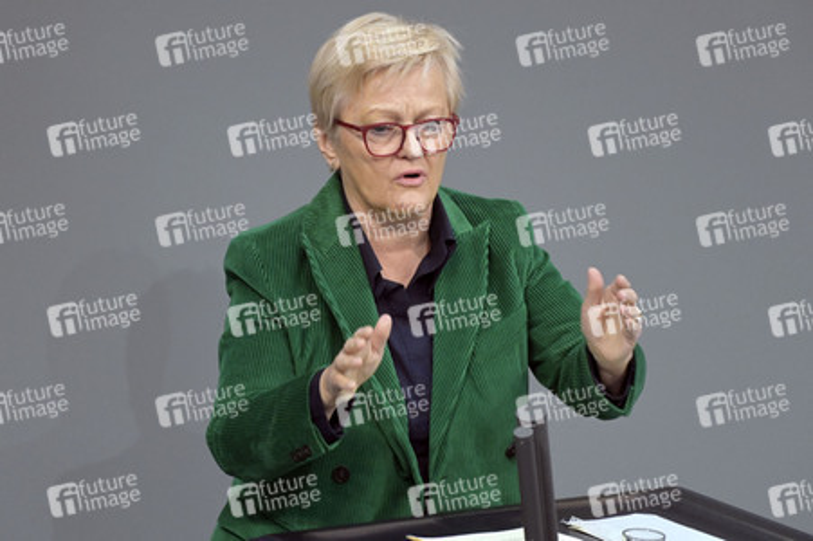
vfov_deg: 2.7
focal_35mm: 500
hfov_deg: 4.1
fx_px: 11283
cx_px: 406
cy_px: 270
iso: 12800
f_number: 5.6
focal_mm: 500
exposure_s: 1/400
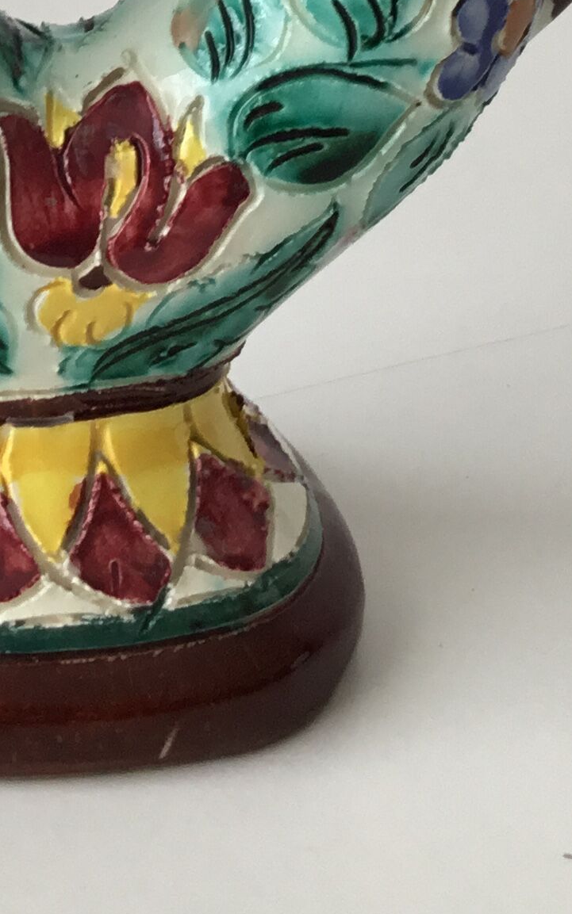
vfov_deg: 20.7
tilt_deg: -14.0
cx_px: 31
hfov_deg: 13.9
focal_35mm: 93
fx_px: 2319
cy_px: -211
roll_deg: +0.6
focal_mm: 3.3
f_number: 2.4
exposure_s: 1/50
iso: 32
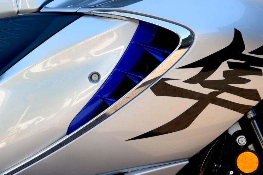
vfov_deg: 5.7
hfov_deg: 8.5
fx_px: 1761
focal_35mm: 241
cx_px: -15
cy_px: 80
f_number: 5
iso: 100
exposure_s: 1/100
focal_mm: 70
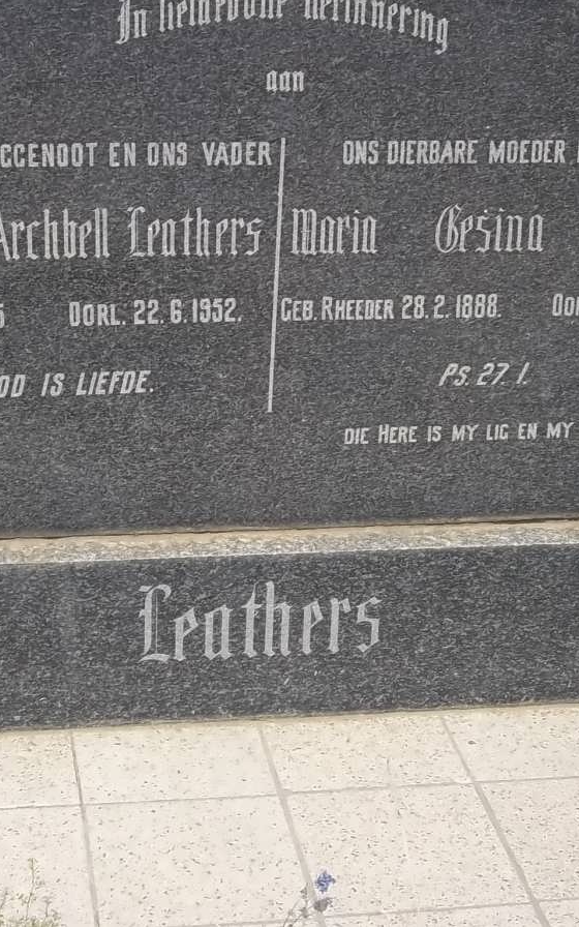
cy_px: 462
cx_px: 202
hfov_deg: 18.3
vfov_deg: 29.0
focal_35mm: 71
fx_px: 1793
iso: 80
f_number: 7
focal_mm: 8.8
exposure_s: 1/250
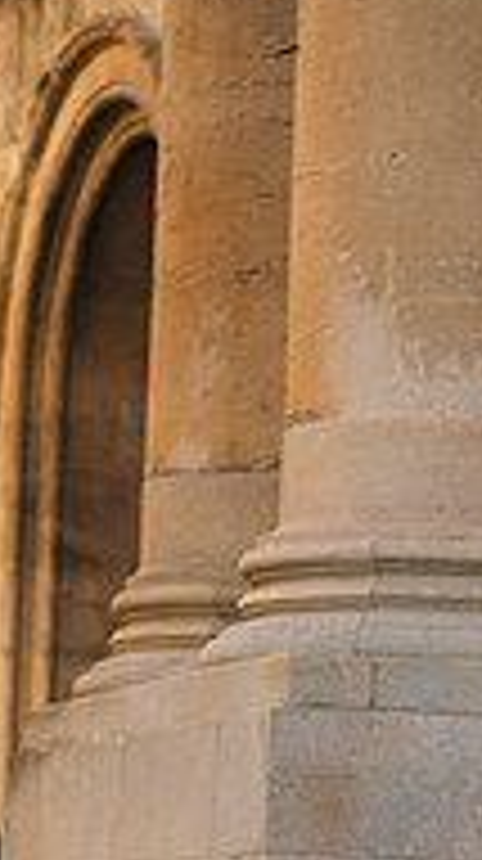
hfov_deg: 6.3
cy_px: 729
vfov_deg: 11.2
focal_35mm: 191
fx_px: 4353
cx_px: 545
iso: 200
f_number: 2.8
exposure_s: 1/640
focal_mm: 40
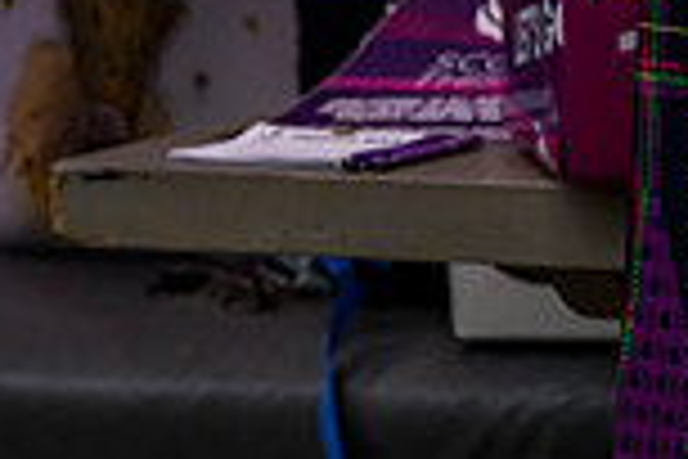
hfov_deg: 4.9
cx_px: 1264
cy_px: -236
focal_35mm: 418
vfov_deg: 3.3
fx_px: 7988
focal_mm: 110
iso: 4000
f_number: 5
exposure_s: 1/400
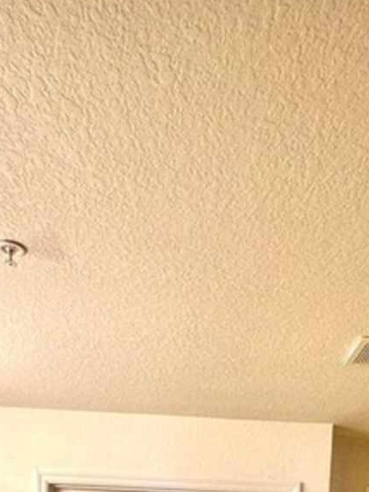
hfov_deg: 34.2
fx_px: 597
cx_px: 225
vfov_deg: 31.6
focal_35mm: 42
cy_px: 671
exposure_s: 1/120
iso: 125
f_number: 2.2
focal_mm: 2.22
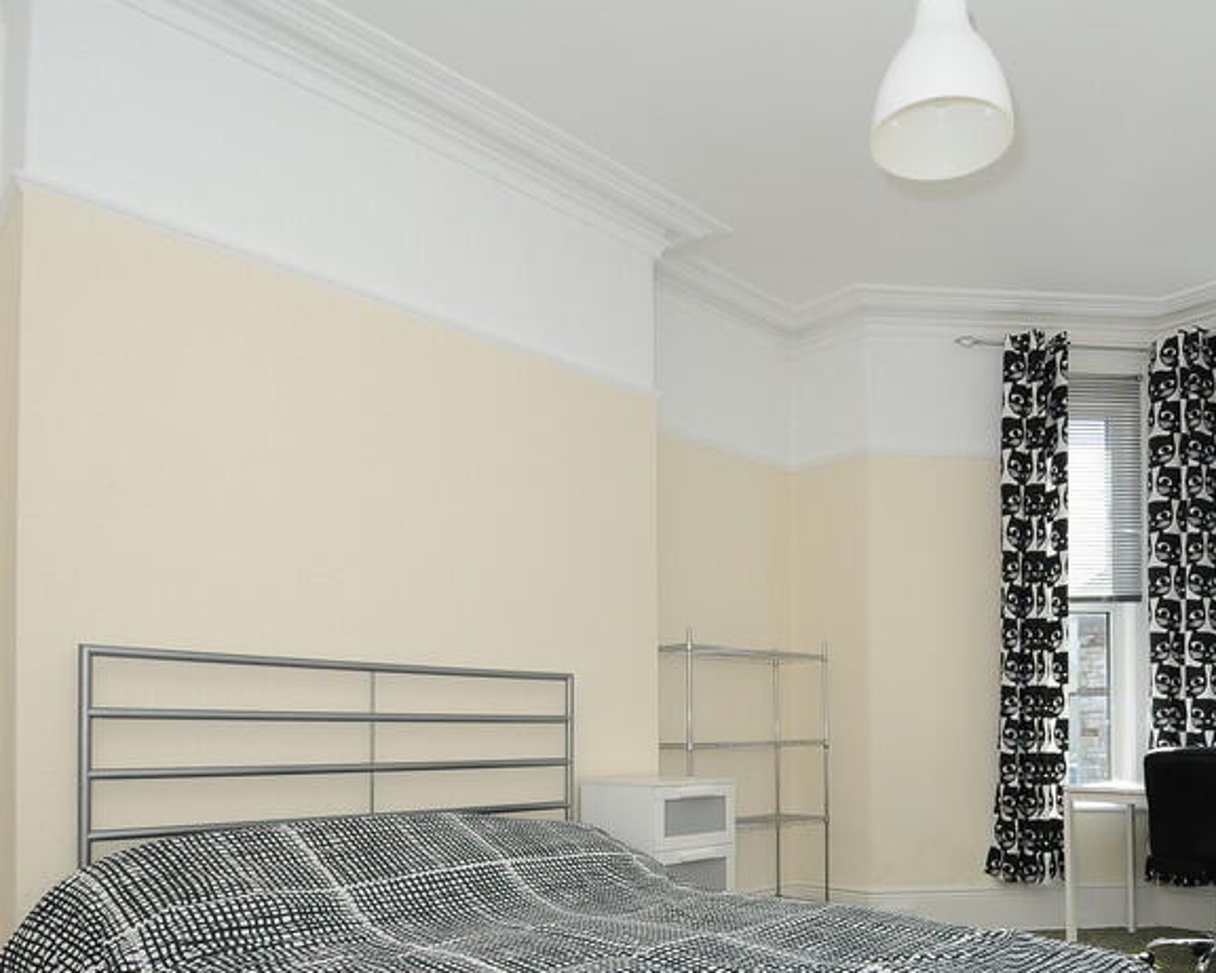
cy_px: 694
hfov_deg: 67.0
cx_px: 766
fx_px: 900
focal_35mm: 25
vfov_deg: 54.9
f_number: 8
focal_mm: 10
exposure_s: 1/125
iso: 400
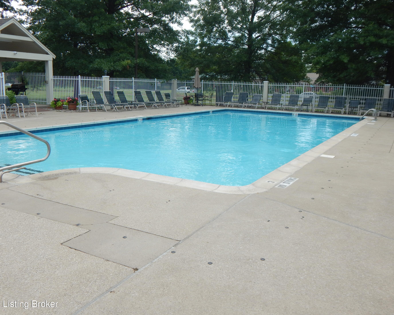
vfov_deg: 44.5
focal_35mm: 33
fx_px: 385
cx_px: 187
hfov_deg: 54.2
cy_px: 158
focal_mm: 5.6
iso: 125
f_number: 3.2
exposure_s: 1/1000
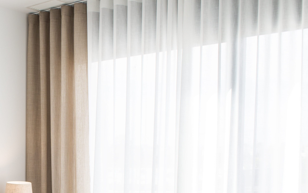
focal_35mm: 56
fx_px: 470
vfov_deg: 22.2
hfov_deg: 33.4
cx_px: 4
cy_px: 195
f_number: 7.1
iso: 200
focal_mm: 24
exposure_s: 1/160
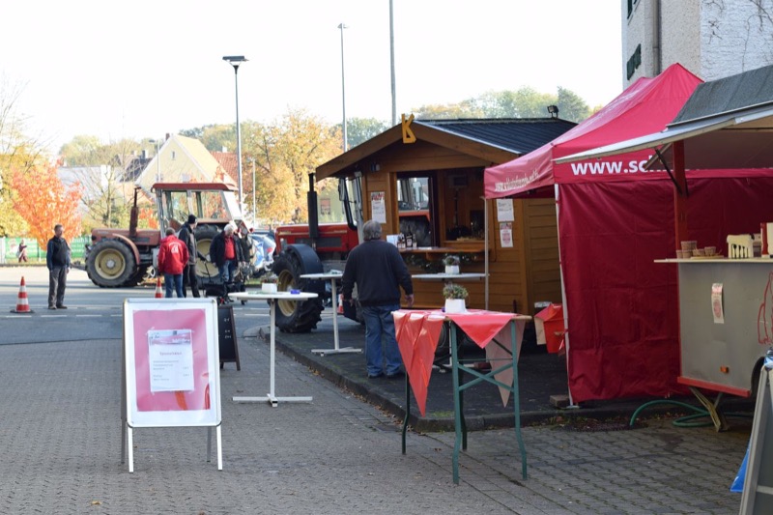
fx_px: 1610
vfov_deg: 18.2
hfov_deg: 27.0
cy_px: 258
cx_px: 386
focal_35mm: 75
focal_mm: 50
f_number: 7.1
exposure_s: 1/200
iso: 400
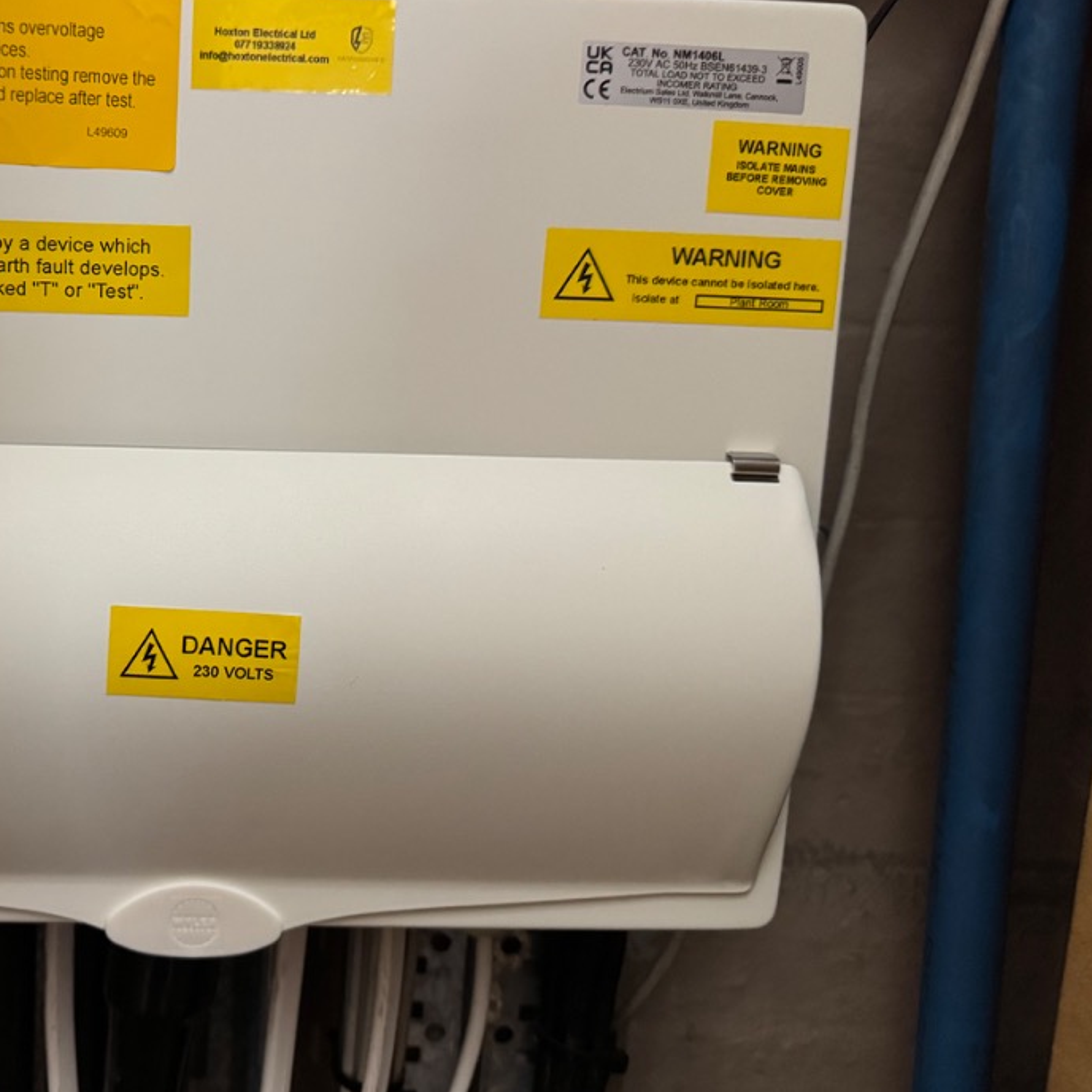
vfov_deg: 44.8
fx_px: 1321
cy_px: 476
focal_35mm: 37
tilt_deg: -9.6
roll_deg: -1.8
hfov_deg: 42.3
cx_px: 176
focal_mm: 6.76
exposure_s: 1/33
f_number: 1.78
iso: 800
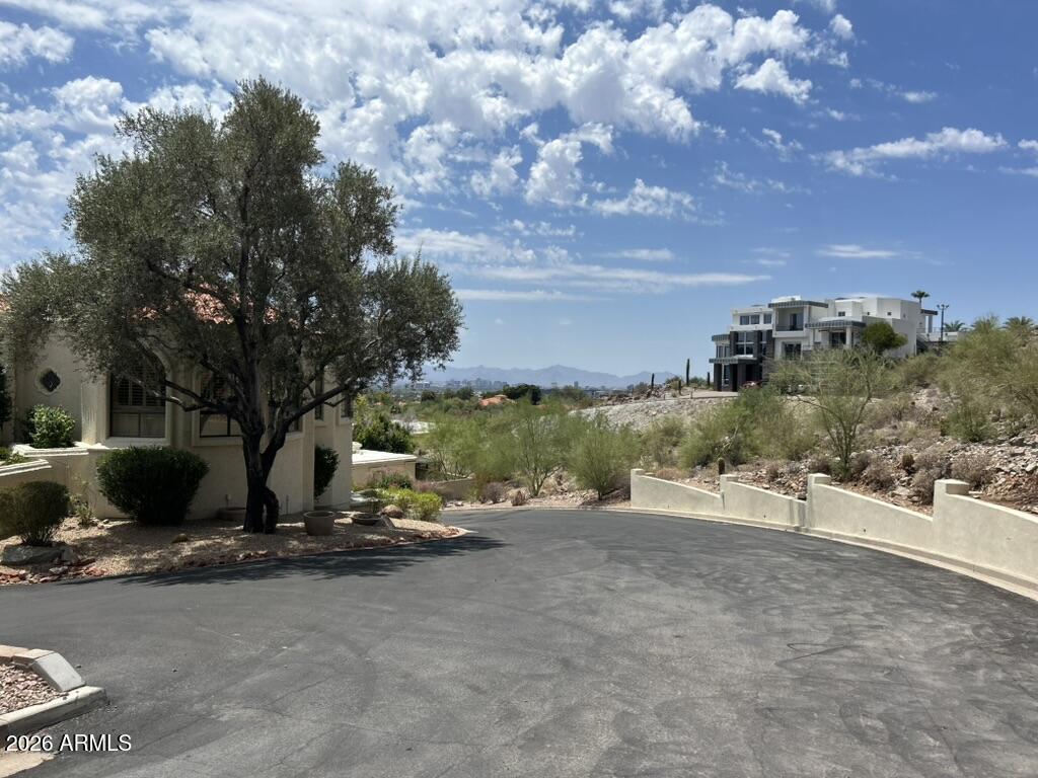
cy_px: 389
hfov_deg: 67.3
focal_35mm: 26
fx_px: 780
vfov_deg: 53.1
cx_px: 519
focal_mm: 5.7
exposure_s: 1/6579
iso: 50
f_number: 1.5
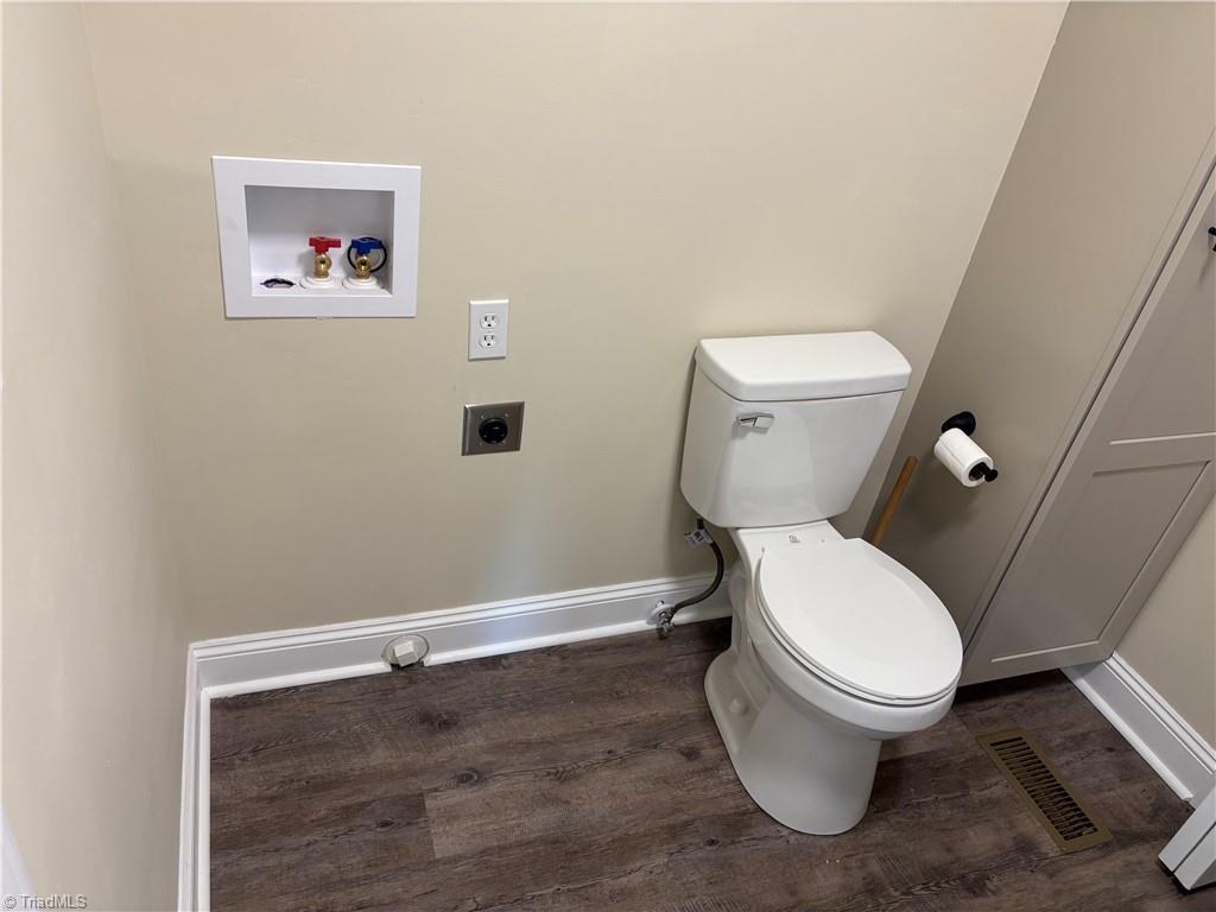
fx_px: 913
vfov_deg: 53.1
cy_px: 456
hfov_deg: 67.3
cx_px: 608
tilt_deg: -33.5
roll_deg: -9.3
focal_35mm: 26
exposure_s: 1/60
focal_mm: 5.96
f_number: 1.6
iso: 125
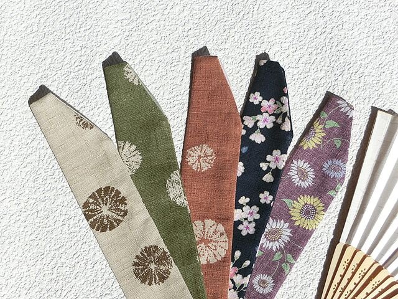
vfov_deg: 18.4
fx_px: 920
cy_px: 150
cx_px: 199
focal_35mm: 80
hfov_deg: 24.4
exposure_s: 1/400
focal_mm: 14.3
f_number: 5.4
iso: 80
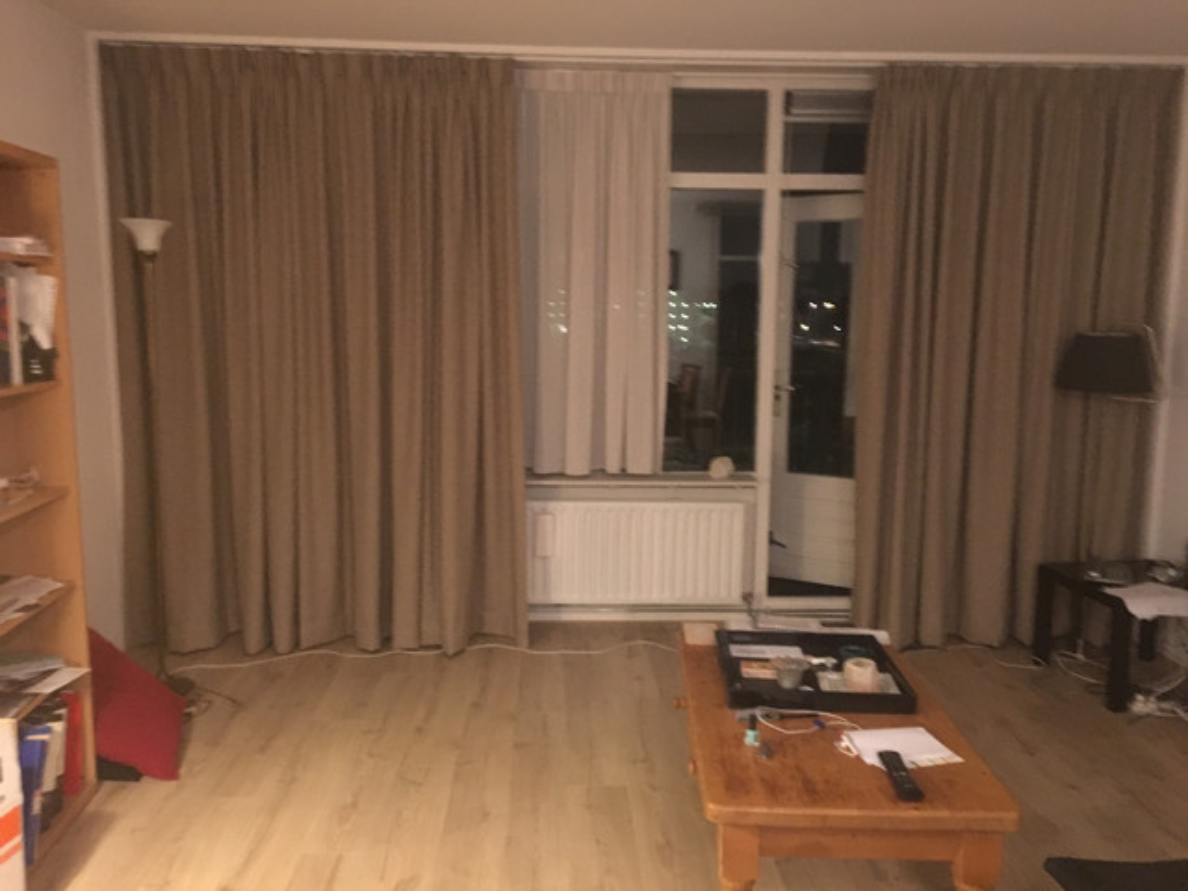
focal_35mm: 29
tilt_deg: -8.8
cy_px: 446
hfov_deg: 61.7
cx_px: 594
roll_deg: -0.9
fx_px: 995
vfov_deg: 48.2
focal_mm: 4.15
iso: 500
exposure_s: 1/17
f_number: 2.2
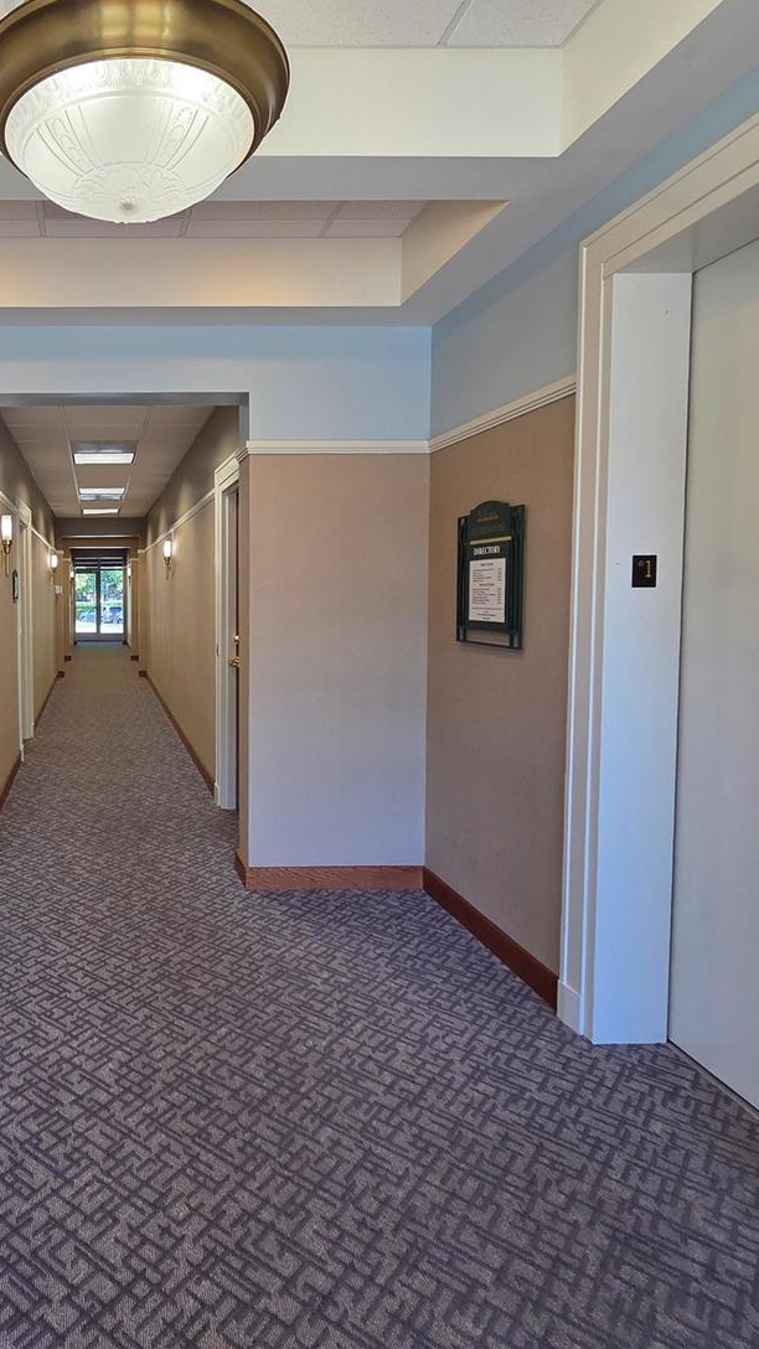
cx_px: 114
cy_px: 636
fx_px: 716
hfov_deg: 51.1
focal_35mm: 20
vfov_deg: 86.5
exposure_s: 1/120
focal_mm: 2.2
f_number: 2.2
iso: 160
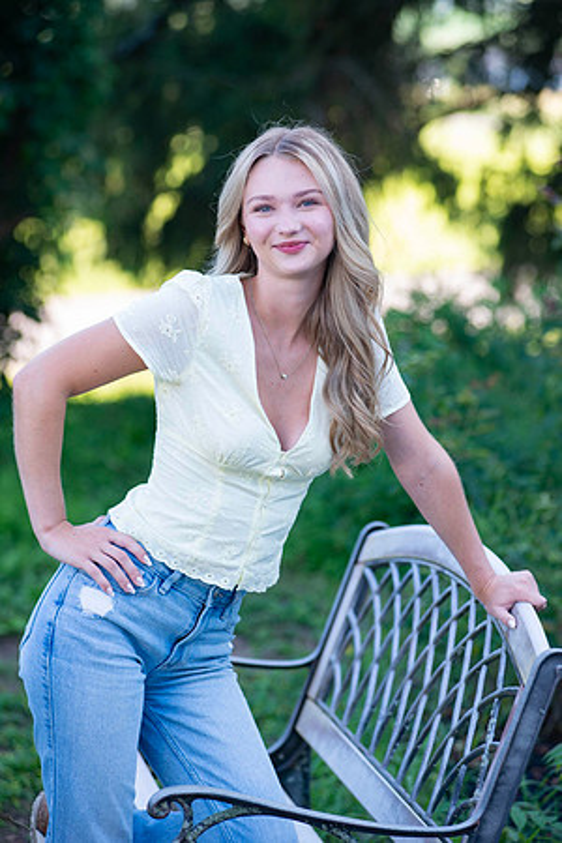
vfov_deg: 17.1
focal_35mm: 120
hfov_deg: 11.4
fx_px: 2810
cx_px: 281
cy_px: 422
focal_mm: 120
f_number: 4
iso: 160
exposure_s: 1/125
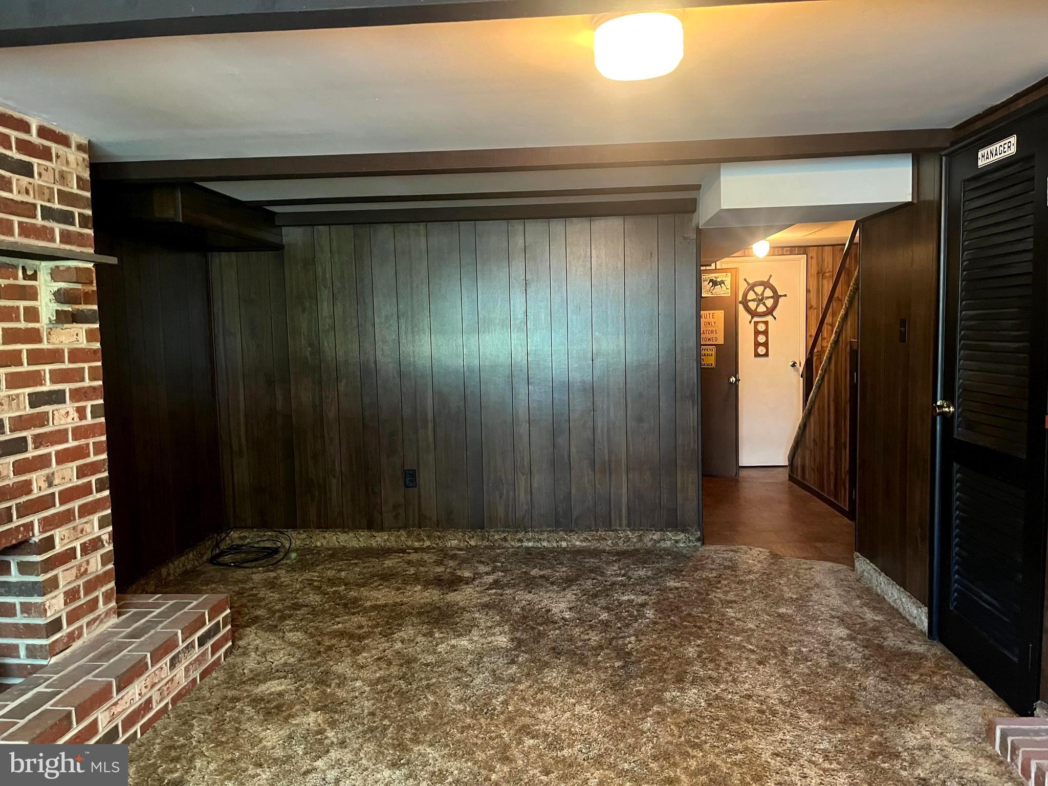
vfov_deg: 53.1
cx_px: 524
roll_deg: +1.2
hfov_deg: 67.3
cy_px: 393
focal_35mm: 26
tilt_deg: -6.4
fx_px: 787
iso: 500
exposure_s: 1/30
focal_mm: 5.1
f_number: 1.6
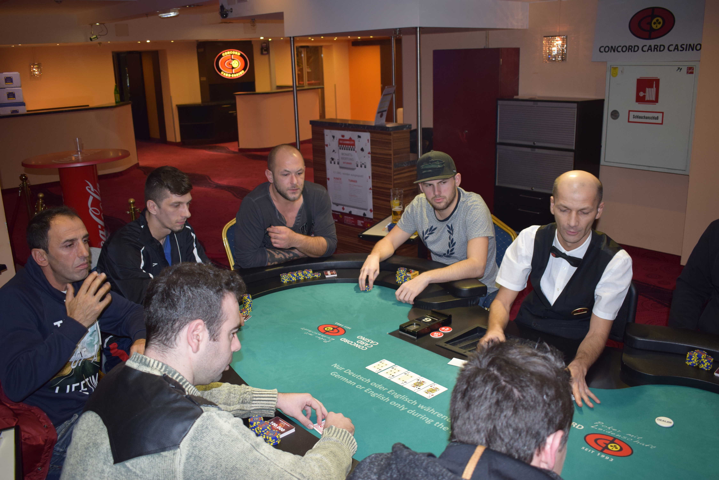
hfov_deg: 59.5
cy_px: 240
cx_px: 360
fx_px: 629
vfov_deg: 41.7
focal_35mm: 32
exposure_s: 1/30
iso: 640
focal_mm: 21
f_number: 3.8
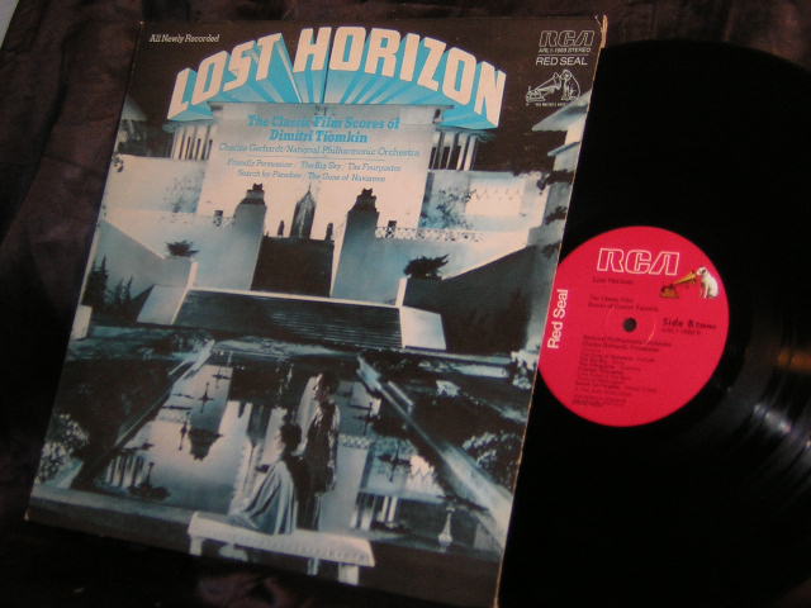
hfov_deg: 29.4
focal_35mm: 66
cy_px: 304
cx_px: 406
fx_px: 1546
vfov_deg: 22.3
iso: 81
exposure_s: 1/60.1
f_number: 3.5
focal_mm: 8.6
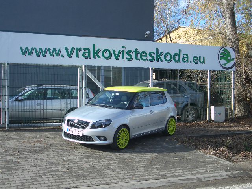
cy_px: 94
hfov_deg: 38.9
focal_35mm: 49
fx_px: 357
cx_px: 126
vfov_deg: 29.7
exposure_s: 1/400
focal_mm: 8.2
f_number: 3.1
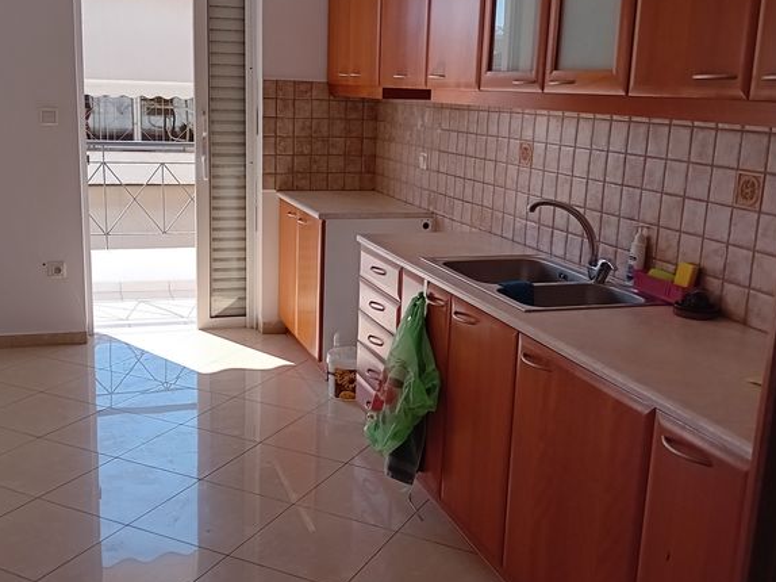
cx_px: 361
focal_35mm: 29
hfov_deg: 61.6
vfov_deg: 48.2
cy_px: 306
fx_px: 650
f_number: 1.8
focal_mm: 3.98
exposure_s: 1/101
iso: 100
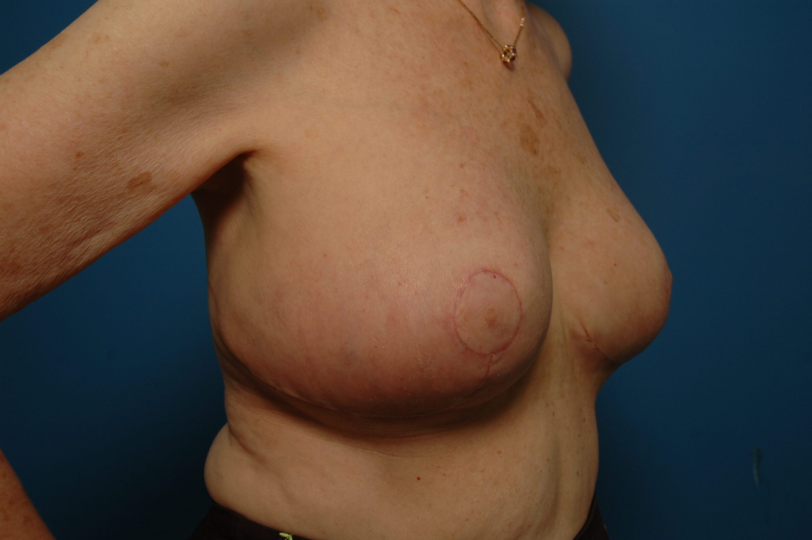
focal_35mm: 40
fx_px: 913
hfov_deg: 48.0
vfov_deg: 33.0
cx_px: 406
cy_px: 270
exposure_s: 1/60
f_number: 5.6
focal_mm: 27
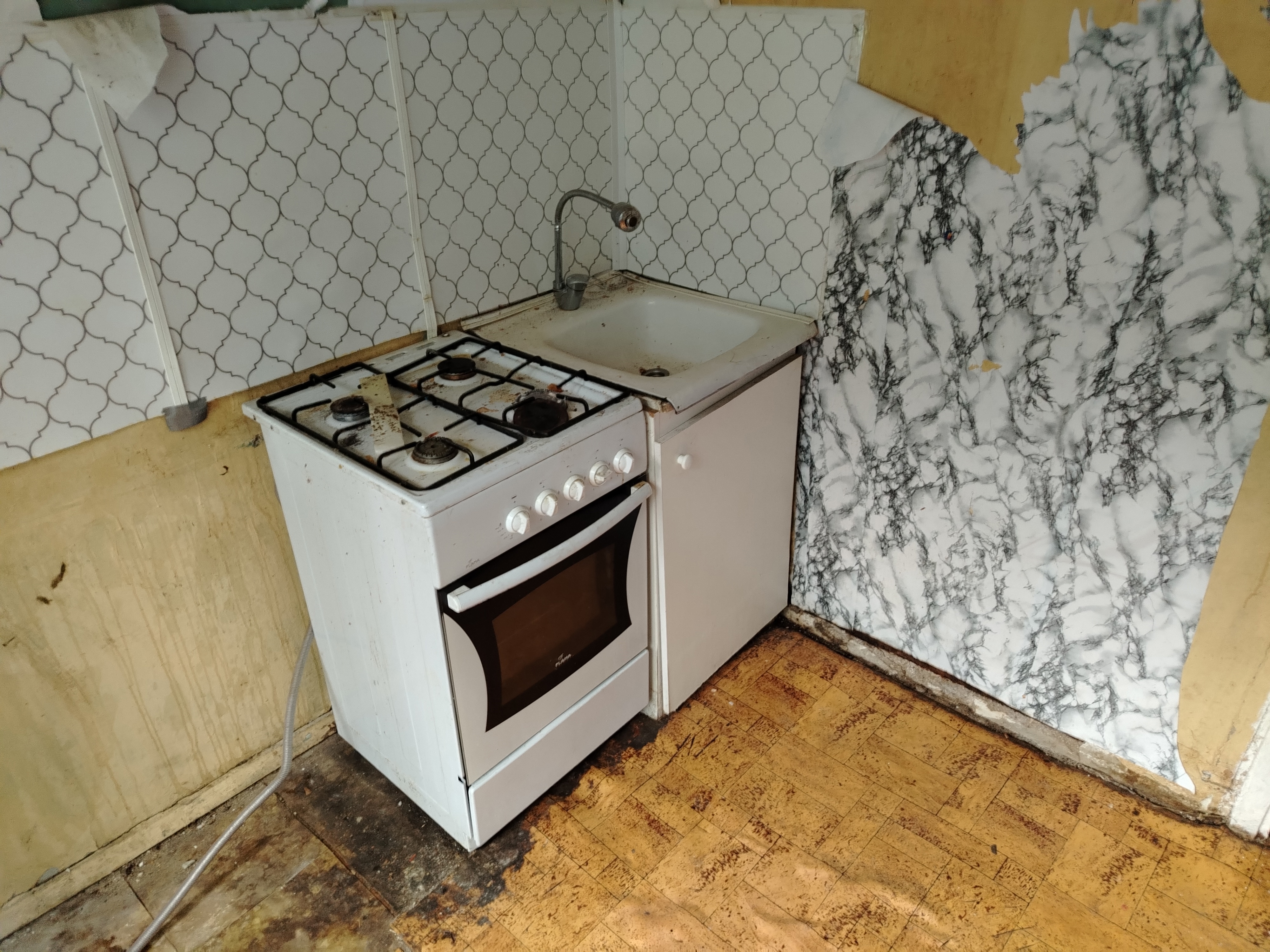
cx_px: 635
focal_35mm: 24
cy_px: 476
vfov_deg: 56.8
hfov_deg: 71.6
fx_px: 881
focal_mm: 5.25
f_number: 1.75
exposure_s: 1/50
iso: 931
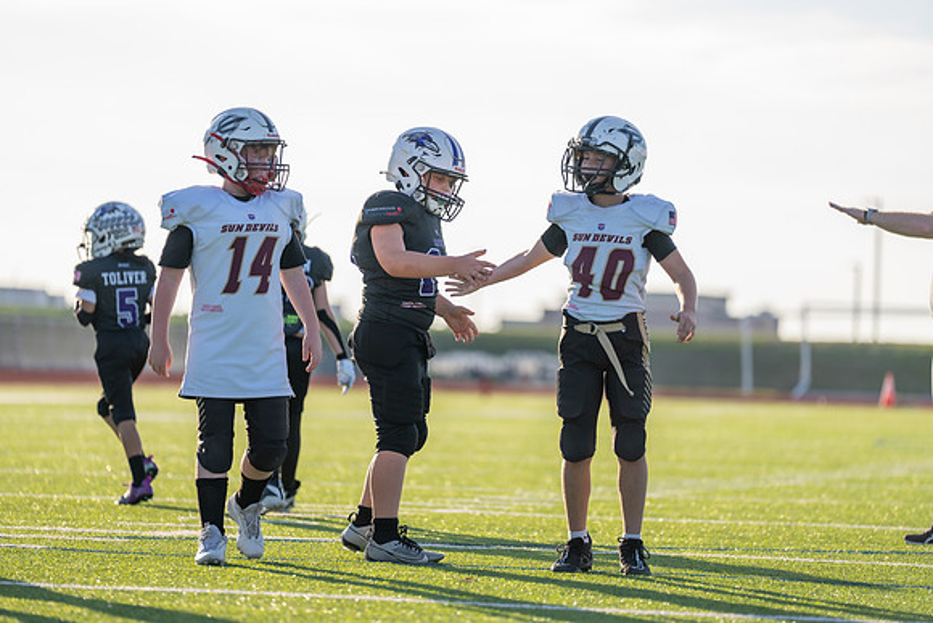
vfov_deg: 6.9
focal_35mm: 200
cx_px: 466
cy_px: 312
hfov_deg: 10.3
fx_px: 5184
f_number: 2.8
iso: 160
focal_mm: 200
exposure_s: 1/1250
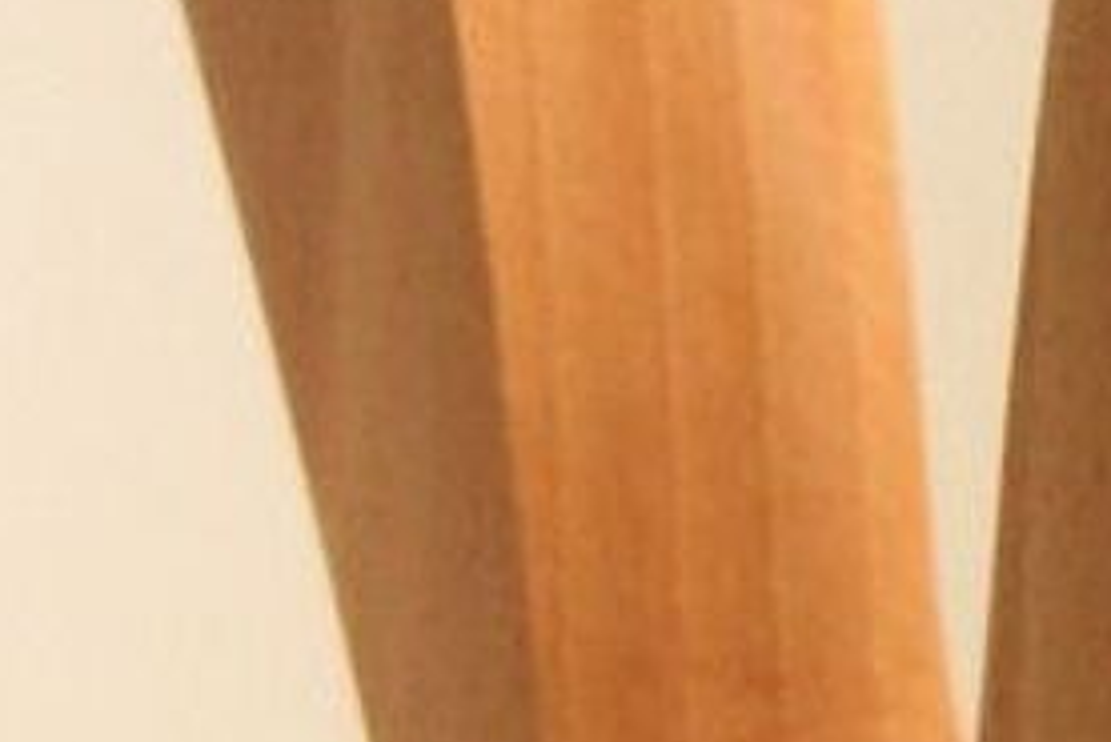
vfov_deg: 7.5
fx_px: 5403
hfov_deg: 11.6
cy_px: 1490
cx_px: 1211
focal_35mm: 175
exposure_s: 1/20
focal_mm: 5.8
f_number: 2.8
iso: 100
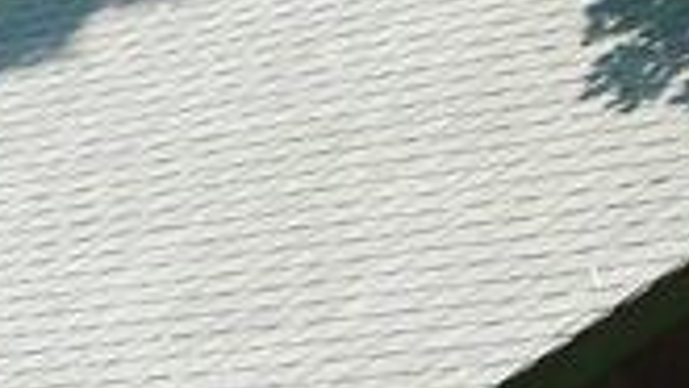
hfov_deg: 5.4
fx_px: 7257
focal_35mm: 397
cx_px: -459
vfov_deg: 3.0
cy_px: 1068
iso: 100
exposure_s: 1/125
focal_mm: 8.5
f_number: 4
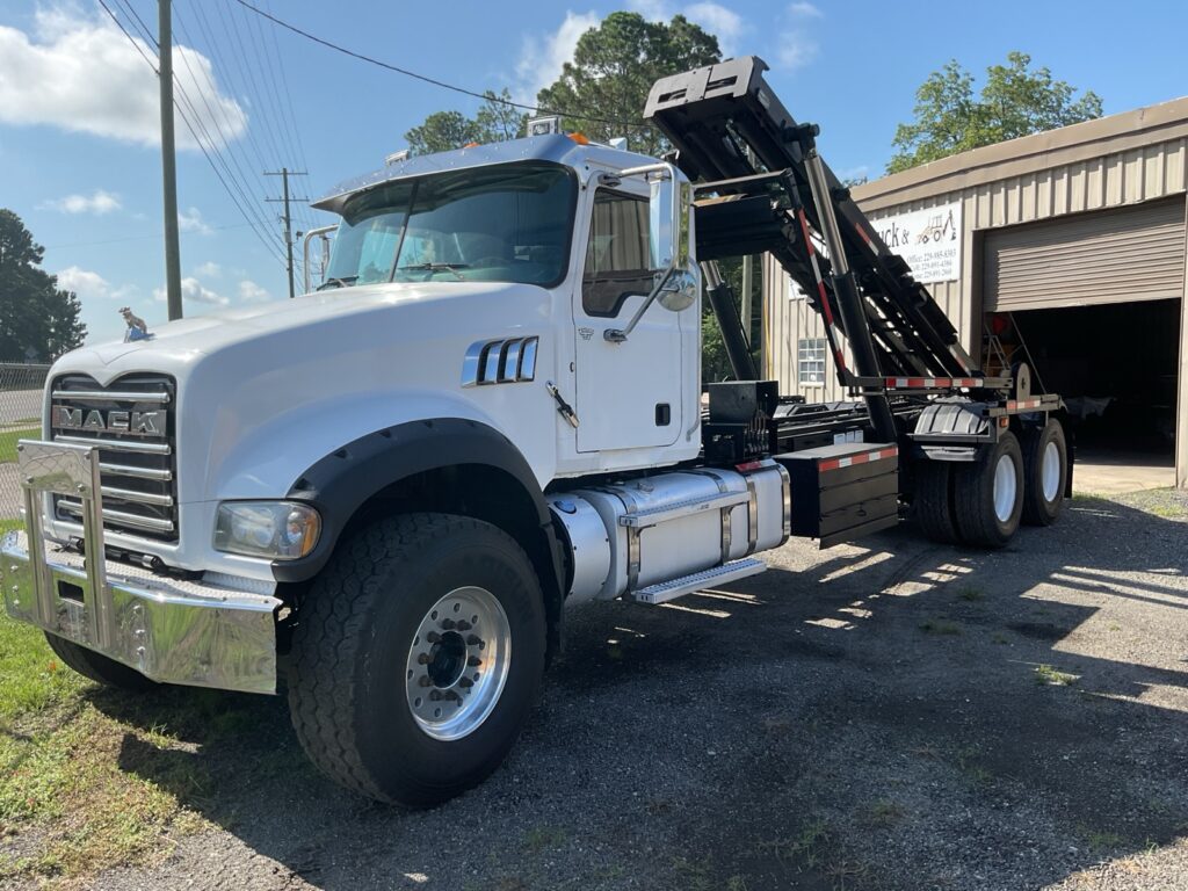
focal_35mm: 29
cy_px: 446
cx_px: 594
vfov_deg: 48.2
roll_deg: -2.2
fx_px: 995
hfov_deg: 61.7
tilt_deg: -5.0
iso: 16
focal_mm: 3
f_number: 1.8
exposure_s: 1/1250
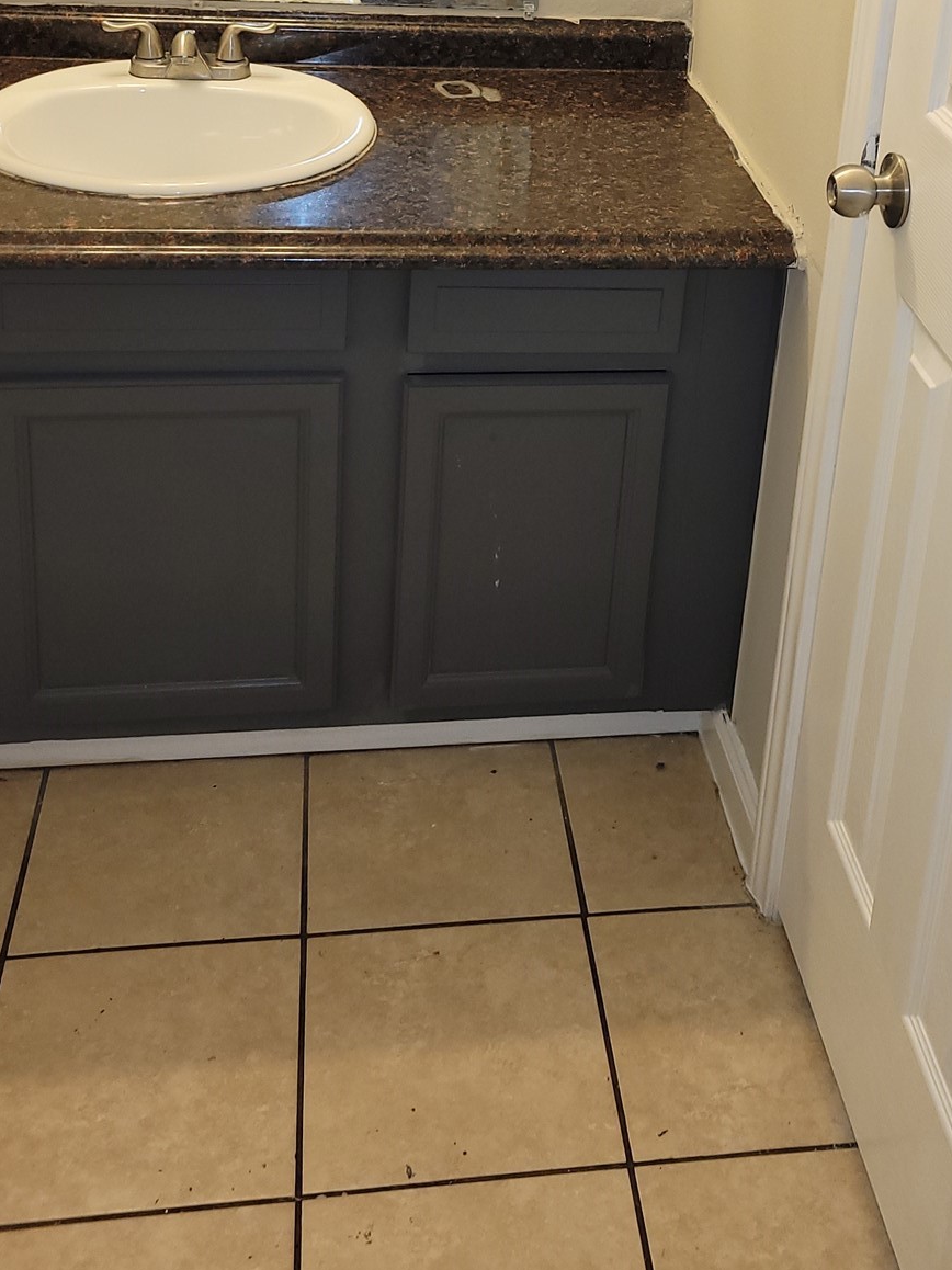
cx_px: 630
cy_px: 189
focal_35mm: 46
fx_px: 1687
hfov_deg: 31.3
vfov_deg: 39.0
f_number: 1.8
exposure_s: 1/60
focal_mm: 5.4
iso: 100
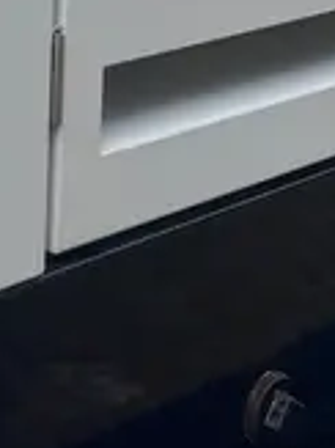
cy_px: -197
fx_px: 1512
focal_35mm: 117
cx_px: -135
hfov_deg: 12.2
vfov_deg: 15.7
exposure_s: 1/2222
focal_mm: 5.1
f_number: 1.6
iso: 50
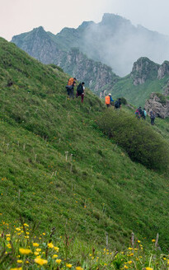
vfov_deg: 16.4
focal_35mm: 127
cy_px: 144
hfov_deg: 10.2
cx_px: 165
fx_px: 936
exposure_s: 1/200
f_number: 8
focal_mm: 34
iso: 100
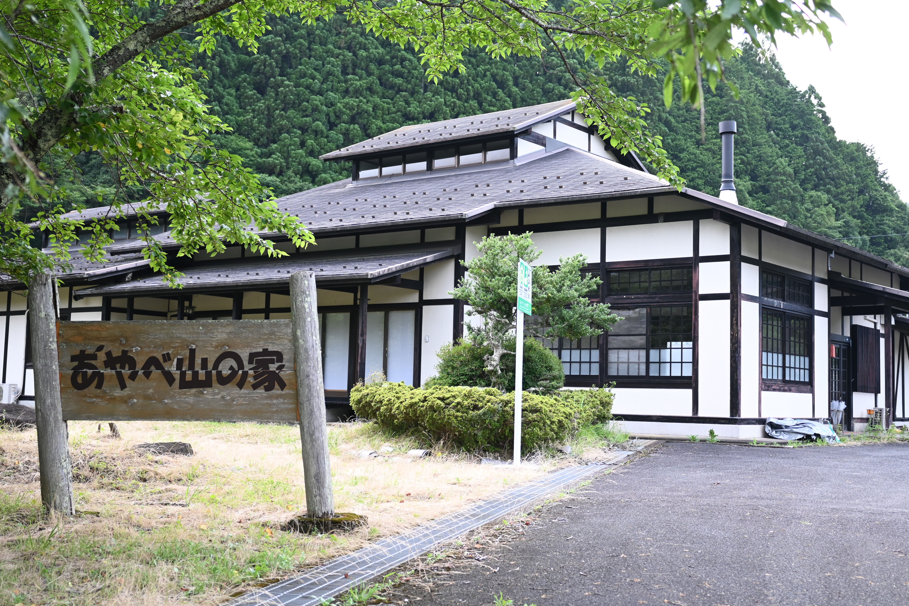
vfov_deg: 31.9
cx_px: 454
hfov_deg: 46.4
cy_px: 303
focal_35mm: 42
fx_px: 1060
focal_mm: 28
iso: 500
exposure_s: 1/320
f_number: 2.8
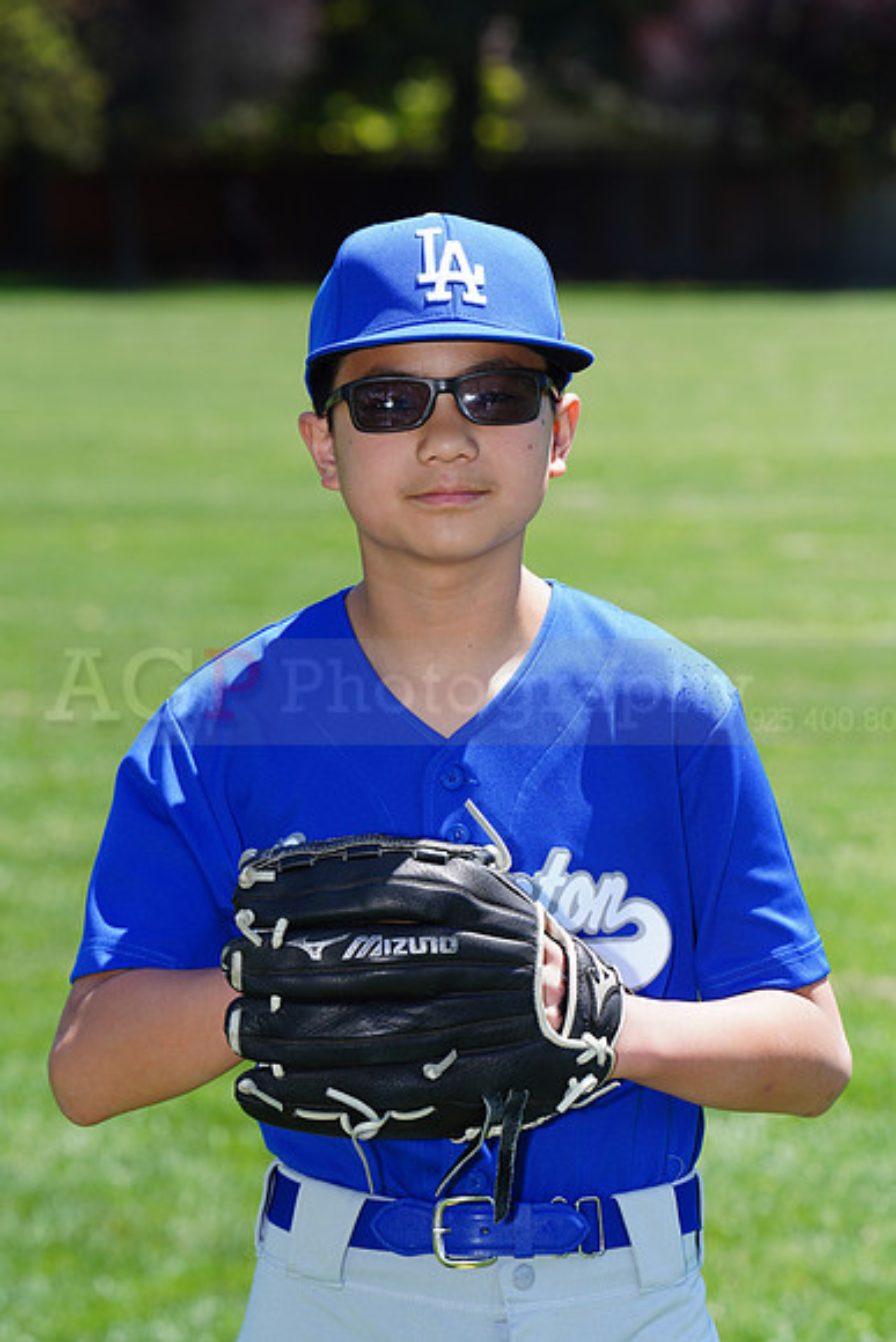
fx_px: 7462
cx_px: 448
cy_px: 671
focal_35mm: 200
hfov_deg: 6.9
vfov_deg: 10.3
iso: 200
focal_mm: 200
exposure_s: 1/200
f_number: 9
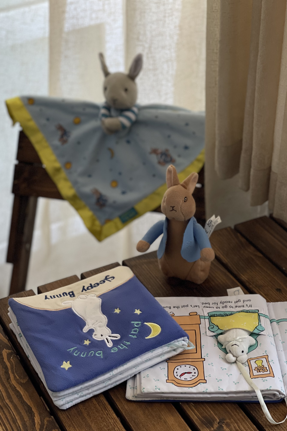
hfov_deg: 20.3
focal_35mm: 67
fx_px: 801
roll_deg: +0.9
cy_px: 217
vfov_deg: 30.1
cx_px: 145
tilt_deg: -33.6
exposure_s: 1/86
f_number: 2.2
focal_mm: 7.5
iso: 250
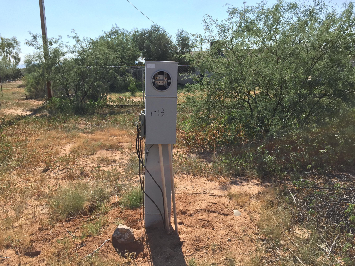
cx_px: 178
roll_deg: +0.5
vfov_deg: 48.2
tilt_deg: -11.0
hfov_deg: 61.7
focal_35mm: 29
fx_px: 297
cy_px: 133
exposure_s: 1/1582
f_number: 2.2
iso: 32
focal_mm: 4.15
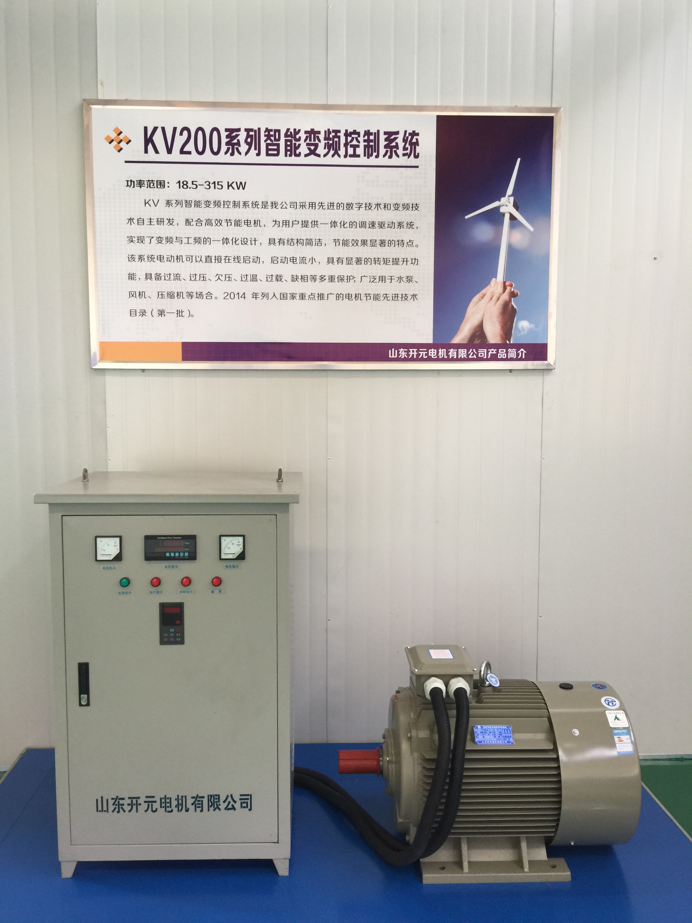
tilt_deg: -5.8
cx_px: 346
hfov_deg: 48.2
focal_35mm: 29
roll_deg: +0.0
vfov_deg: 61.7
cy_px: 462
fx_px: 773
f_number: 2.2
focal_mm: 4.15
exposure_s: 1/30
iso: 32
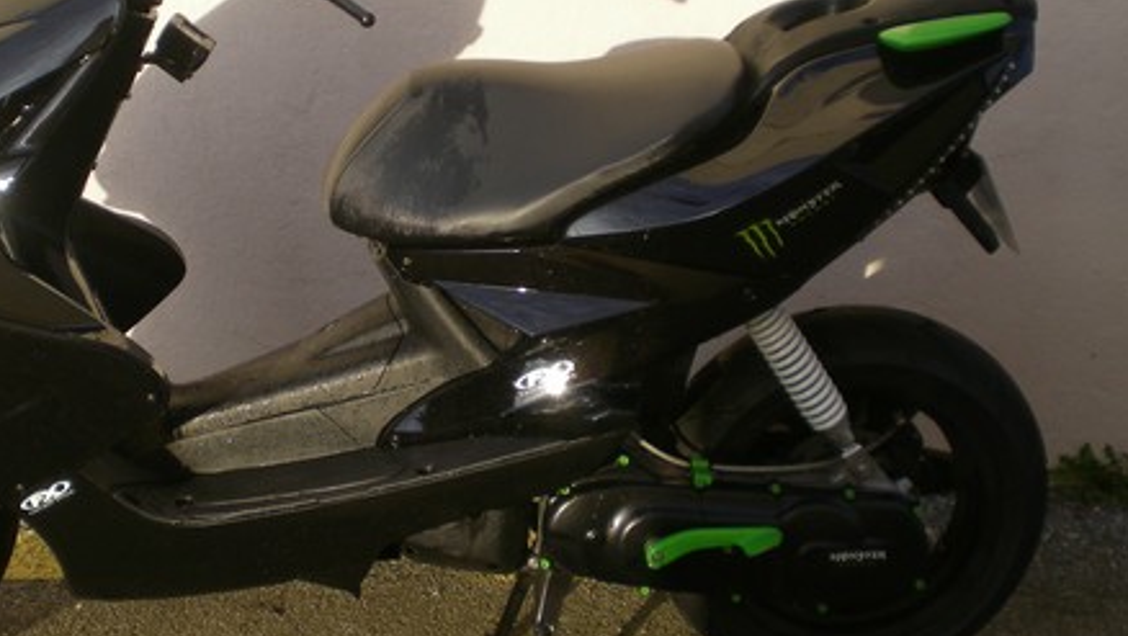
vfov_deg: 17.3
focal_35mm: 70
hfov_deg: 29.9
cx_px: 361
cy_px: 278
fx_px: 2095
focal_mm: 7.4
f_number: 3.5
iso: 50
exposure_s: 1/238
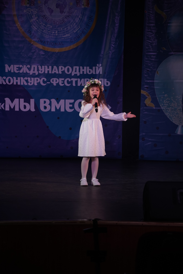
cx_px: 92
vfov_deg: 14.6
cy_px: 137
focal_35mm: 141
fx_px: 1075
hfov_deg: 9.7
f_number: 5
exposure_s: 1/400
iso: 1600
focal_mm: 141
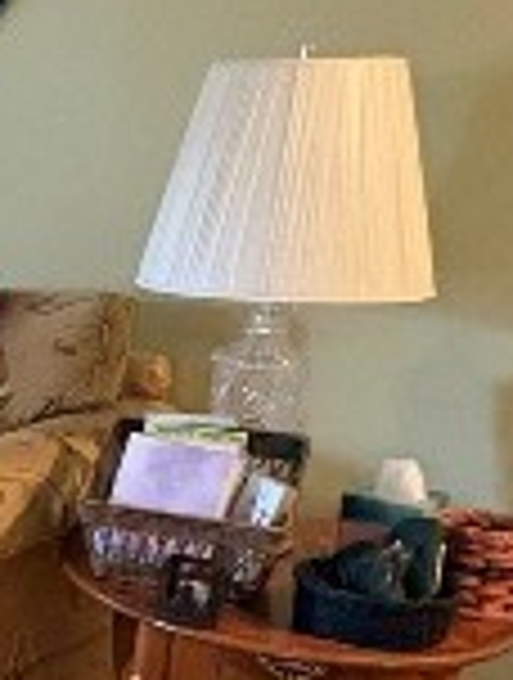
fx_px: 1397
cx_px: -554
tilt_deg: -12.9
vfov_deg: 27.2
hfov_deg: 15.7
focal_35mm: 71
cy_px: 446
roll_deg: +0.9
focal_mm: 2.22
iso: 640
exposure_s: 1/40
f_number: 2.2
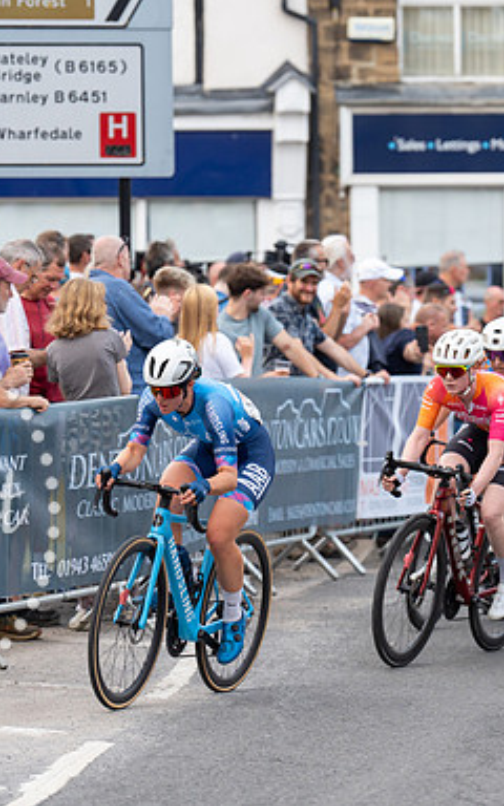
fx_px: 4571
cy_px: 404
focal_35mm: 208
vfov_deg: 10.1
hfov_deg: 6.3
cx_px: 189
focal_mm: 135
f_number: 3.2
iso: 500
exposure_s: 1/1000
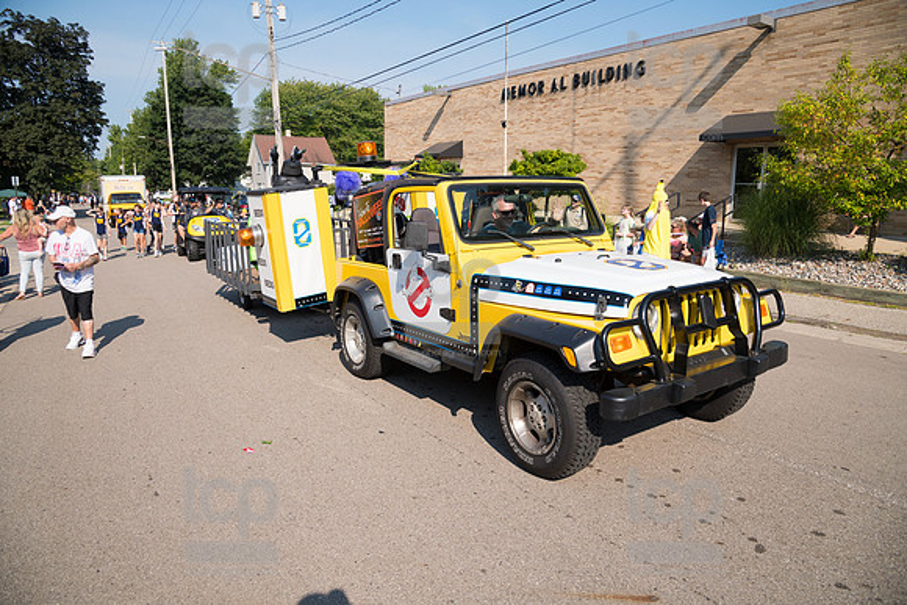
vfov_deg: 53.2
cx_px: 454
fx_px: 605
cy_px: 302
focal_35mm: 24
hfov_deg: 73.7
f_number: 6.3
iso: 320
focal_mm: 24
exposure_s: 1/800
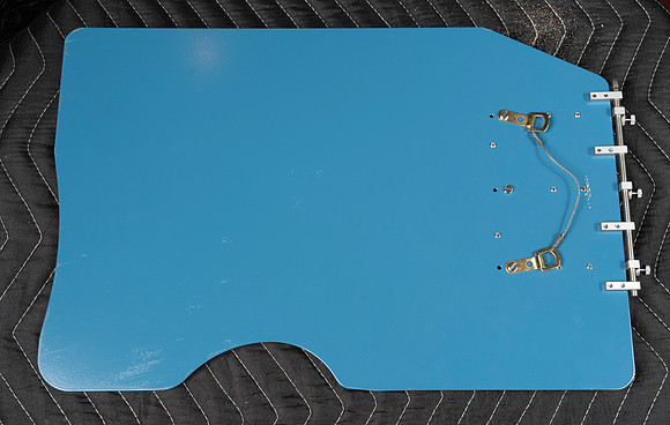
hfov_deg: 42.1
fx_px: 871
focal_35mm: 48
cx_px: 348
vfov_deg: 27.4
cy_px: 224
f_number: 10
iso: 200
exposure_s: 1/160
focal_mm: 42
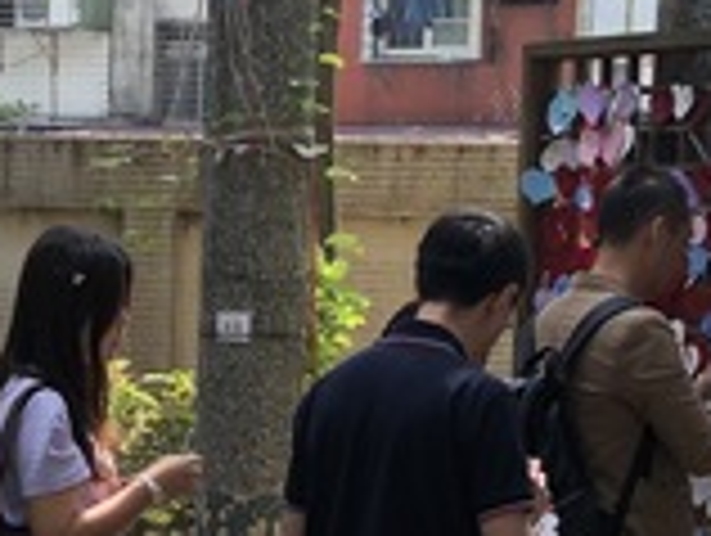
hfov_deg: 15.8
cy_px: 543
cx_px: 184
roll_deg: -0.8
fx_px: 2551
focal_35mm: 124
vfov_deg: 11.8
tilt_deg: -7.5
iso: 20
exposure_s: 1/130
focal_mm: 3.99
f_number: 1.8
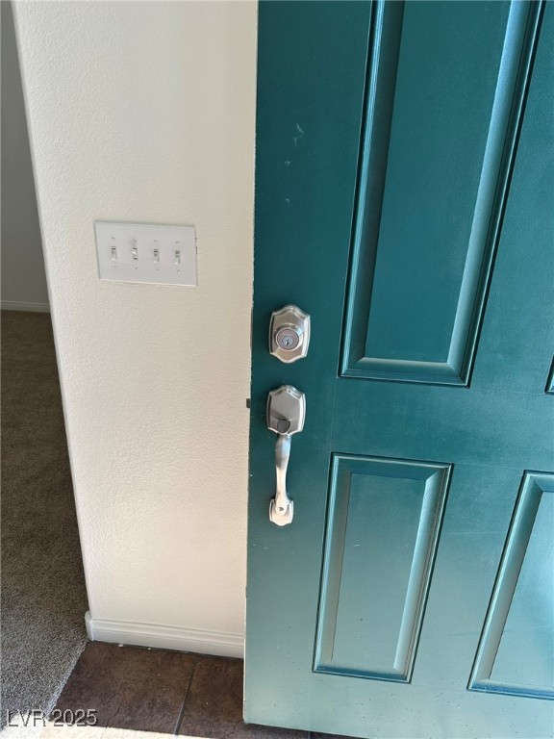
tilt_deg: -22.1
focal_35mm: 24
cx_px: 277
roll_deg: -2.5
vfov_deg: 71.6
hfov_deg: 56.8
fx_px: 512
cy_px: 370
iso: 80
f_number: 1.78
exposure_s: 1/396
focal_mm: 6.86
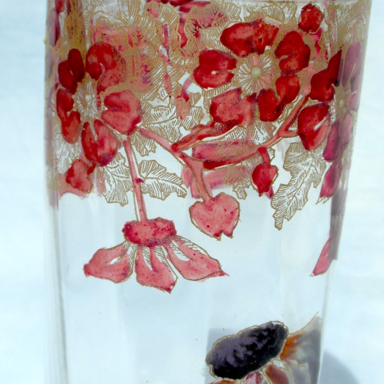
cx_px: 193
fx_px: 904
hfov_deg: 24.0
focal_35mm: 72
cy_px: 173
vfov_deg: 24.0
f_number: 6
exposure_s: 1/500
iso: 80
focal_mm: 8.7
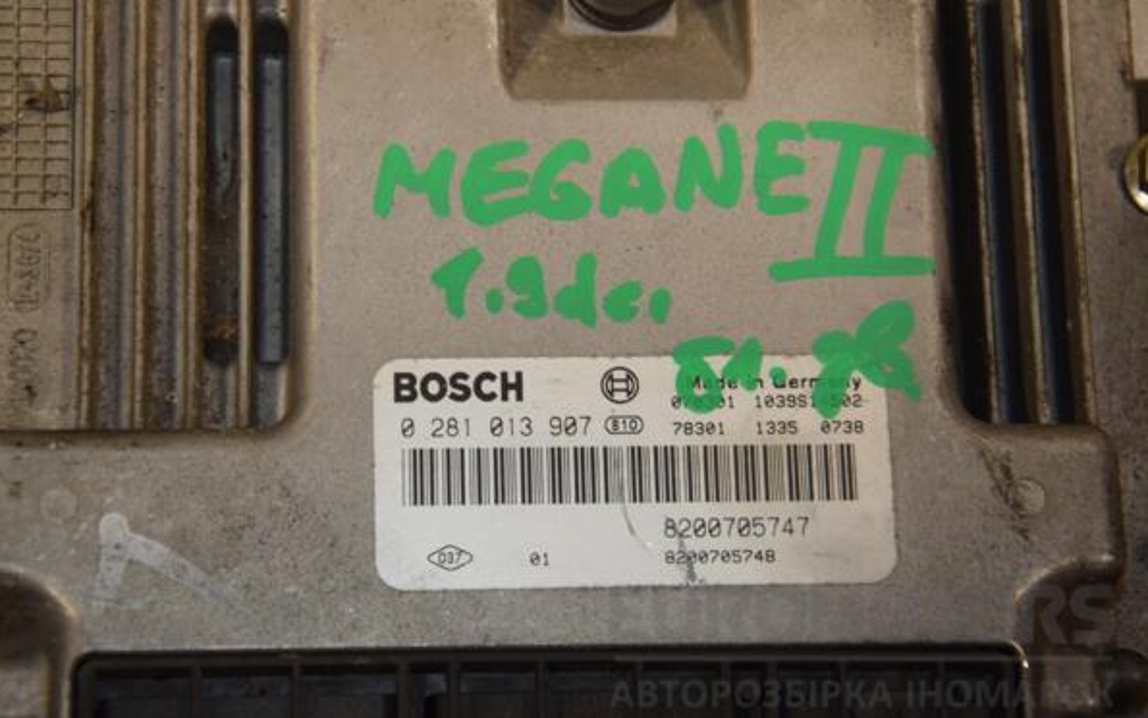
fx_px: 3379
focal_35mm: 108
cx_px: 573
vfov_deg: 12.1
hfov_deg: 19.3
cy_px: 357
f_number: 7.1
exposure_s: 1/200
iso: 800
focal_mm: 70
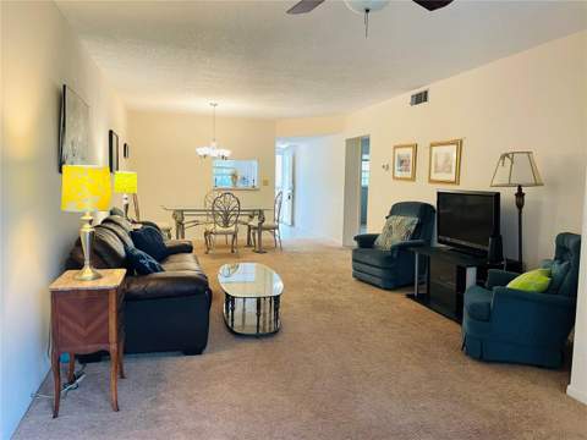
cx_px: 294
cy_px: 220
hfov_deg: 67.3
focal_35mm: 26
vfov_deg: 53.1
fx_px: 441
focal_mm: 4.2
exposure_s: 1/60
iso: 160
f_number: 1.6
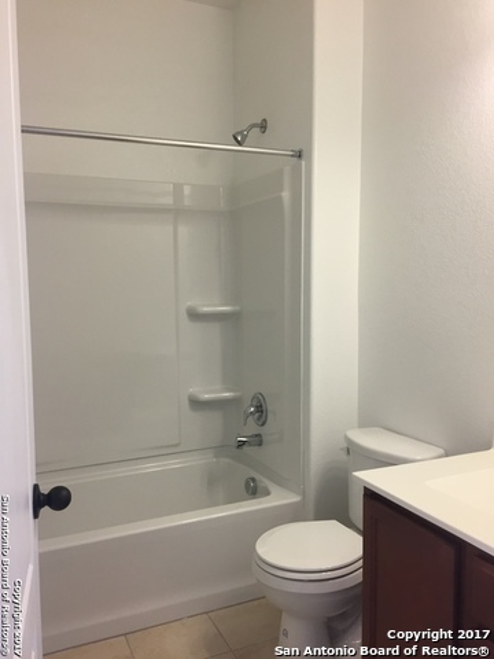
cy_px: 330
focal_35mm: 29
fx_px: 552
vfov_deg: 61.7
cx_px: 247
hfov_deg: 48.2
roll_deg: +0.3
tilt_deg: -4.5
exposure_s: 1/30
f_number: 2.2
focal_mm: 4.15
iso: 32
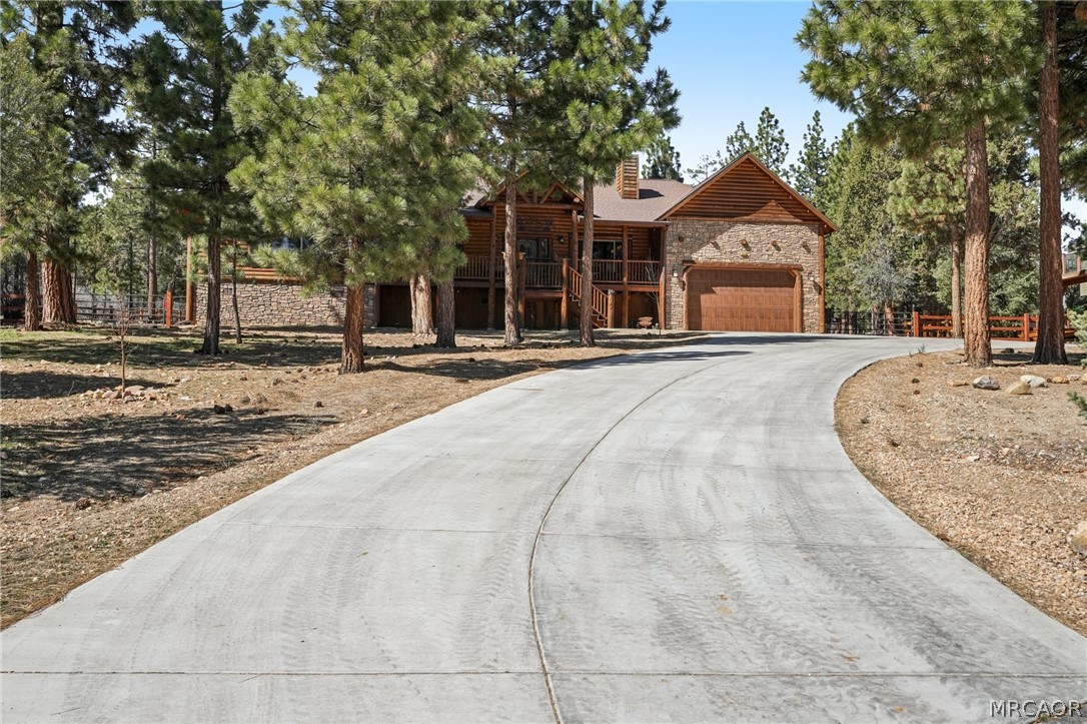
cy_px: 362
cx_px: 544
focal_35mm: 32
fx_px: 951
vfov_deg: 41.7
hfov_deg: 59.5
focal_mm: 31.5
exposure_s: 1/750
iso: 400
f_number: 8
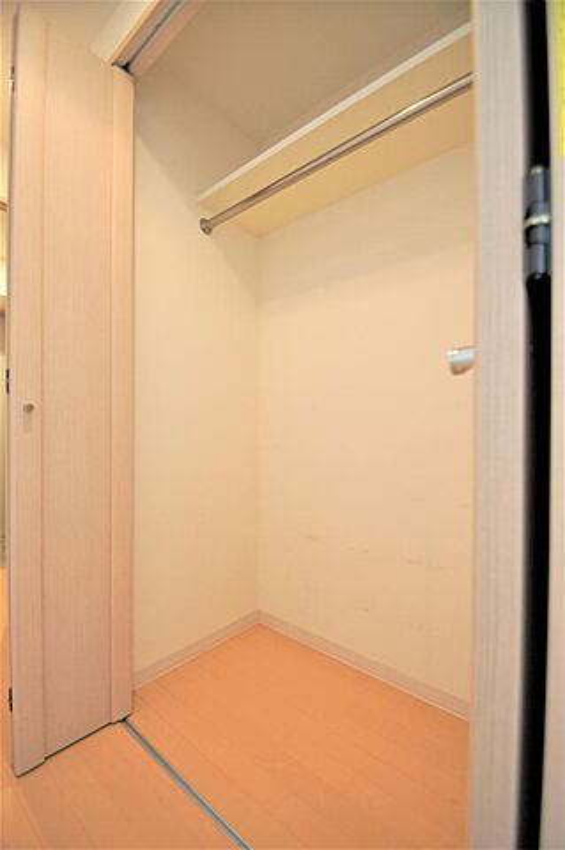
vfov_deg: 100.4
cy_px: 425
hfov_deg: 77.2
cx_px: 282
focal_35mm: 15
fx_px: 354
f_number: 3.5
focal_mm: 10
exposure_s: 1/30
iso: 320
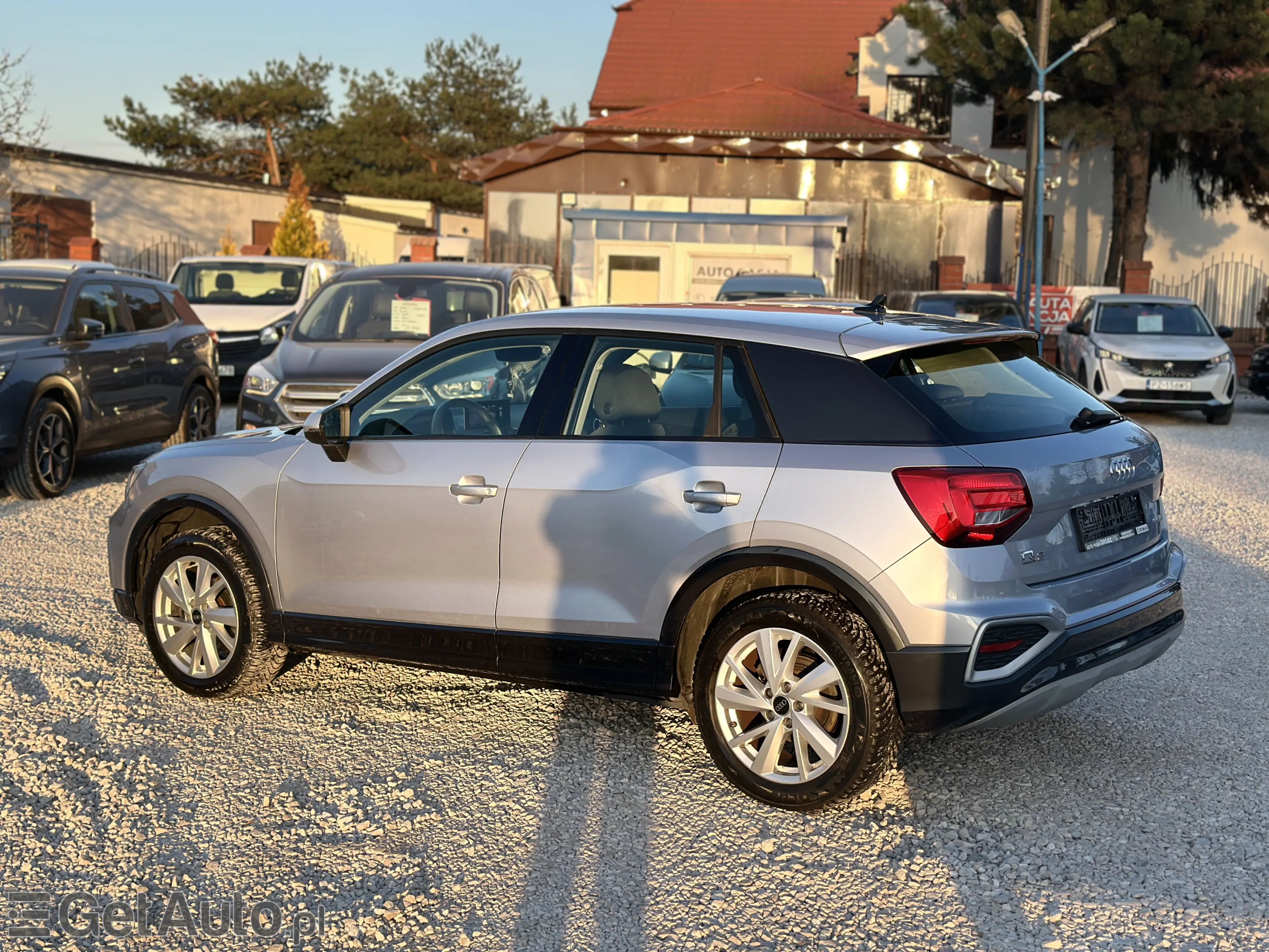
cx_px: 634
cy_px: 476
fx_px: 1760
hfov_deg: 39.7
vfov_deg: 30.3
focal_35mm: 48
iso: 80
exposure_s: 1/1171
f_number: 1.78
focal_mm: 6.86
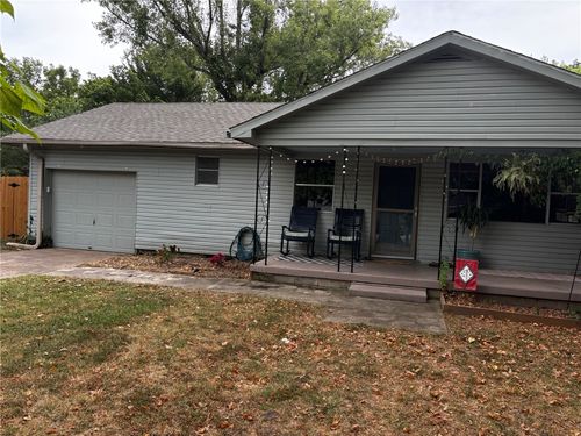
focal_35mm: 26
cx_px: 290
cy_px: 218
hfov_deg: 67.3
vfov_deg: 53.1
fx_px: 436
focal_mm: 5.96
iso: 40
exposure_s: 1/195
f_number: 1.6
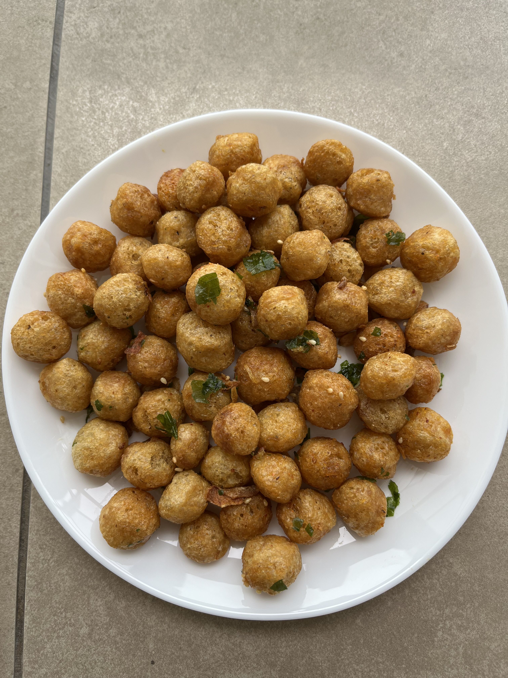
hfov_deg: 53.1
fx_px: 509
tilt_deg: -83.7
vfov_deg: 67.3
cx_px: 254
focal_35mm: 26
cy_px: 339
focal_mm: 5.1
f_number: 1.6
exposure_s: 1/170
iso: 40
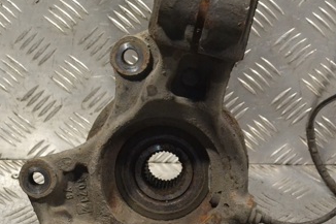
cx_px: 179
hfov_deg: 20.4
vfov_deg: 13.6
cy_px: 158
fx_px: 933
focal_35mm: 100
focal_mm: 34
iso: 3200
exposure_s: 1/250
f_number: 8
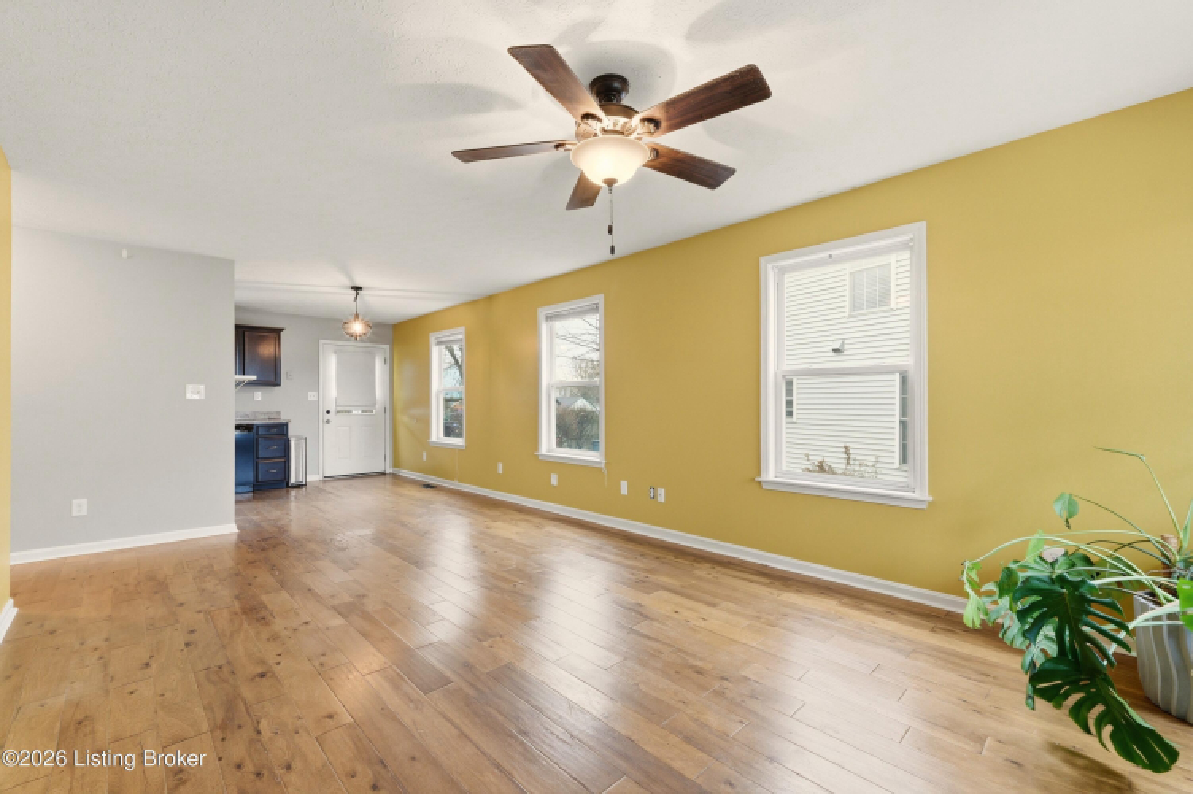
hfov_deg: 100.4
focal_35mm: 15
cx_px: 596
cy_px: 397
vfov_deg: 77.3
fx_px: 497
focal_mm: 10
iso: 400
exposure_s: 1/125
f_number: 9
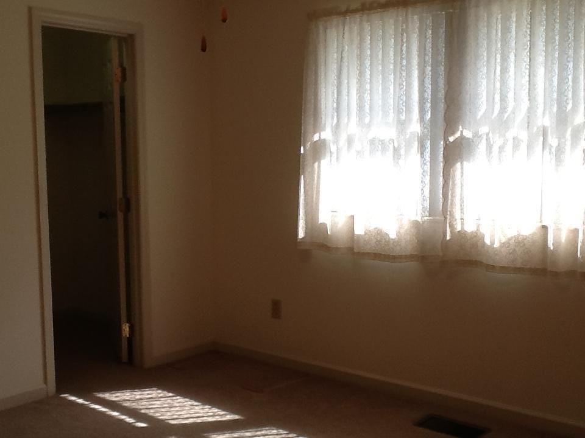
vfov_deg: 32.9
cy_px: 219
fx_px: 744
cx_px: 292
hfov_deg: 42.9
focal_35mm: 44
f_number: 2.4
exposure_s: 1/128
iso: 40
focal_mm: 2.03
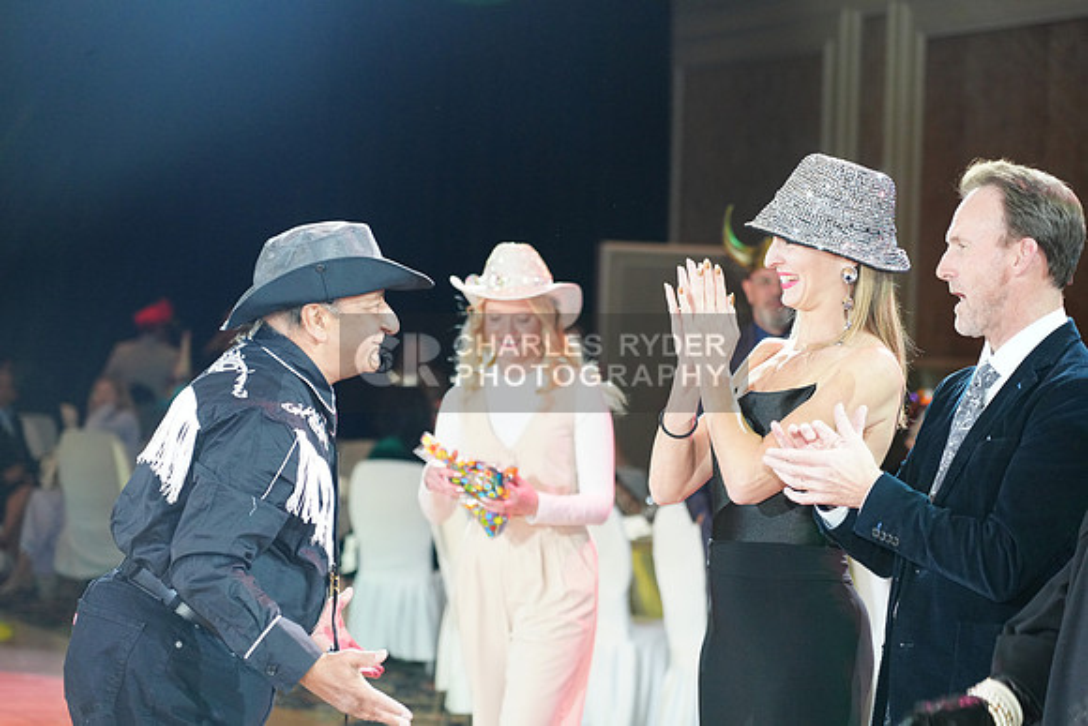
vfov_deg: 13.0
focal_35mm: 105
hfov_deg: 19.5
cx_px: 544
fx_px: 3174
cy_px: 363
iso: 2500
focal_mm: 105
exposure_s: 1/250
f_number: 4
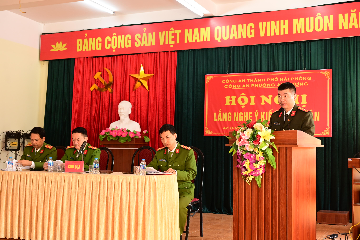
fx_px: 470
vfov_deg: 28.6
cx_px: 180
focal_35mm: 47
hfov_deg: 41.9
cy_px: 120
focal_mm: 47
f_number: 4
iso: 1250
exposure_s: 1/160
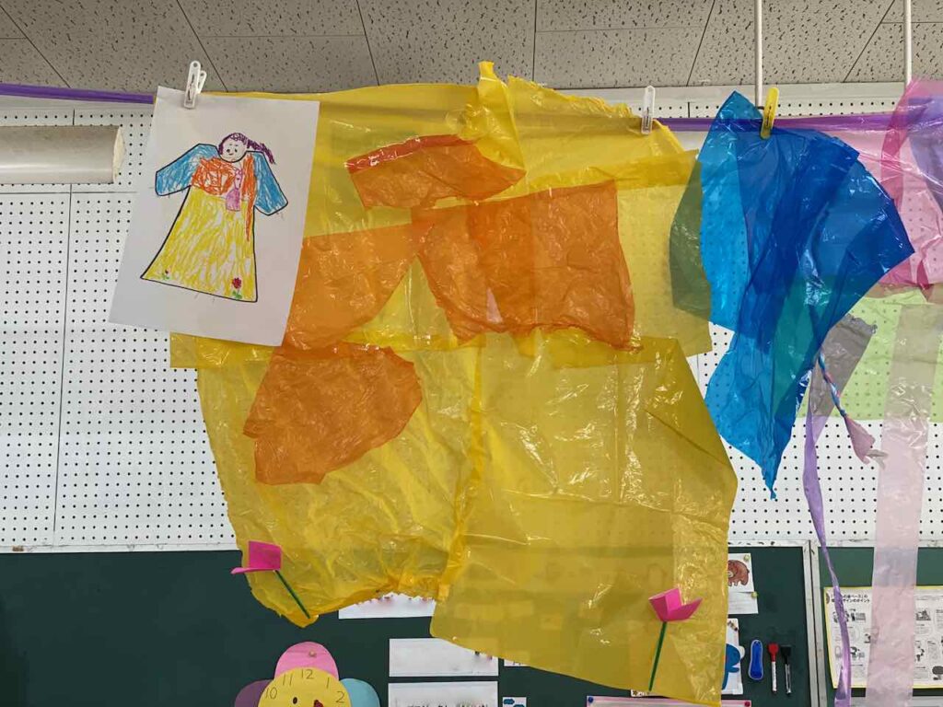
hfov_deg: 36.8
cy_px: 354
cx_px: 472
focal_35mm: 52
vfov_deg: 28.0
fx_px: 1417
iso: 100
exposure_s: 1/120
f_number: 2
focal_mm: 6
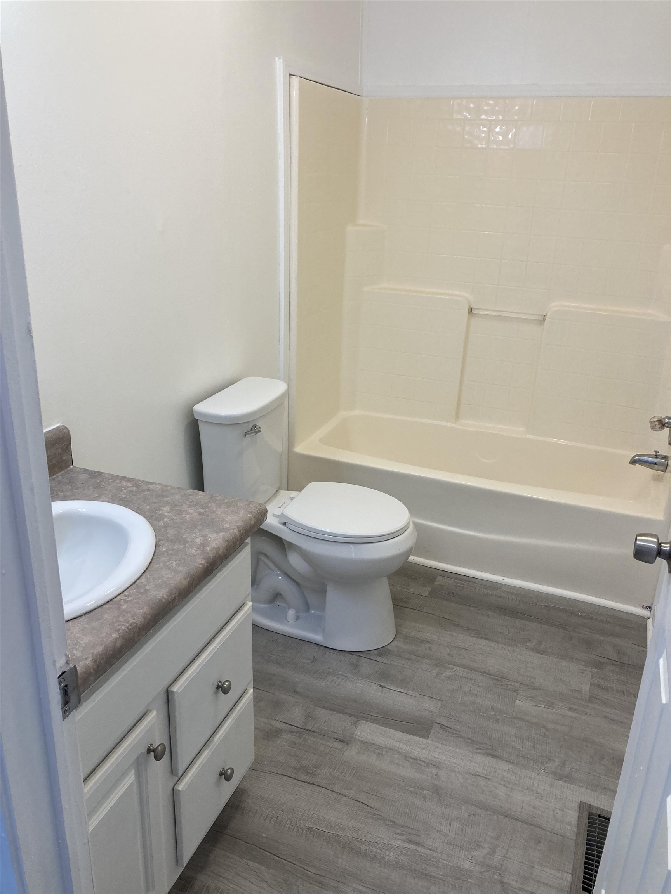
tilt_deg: -21.5
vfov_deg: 63.4
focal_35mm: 28
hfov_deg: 49.7
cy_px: 447
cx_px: 336
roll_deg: -2.5
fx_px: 724
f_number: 1.8
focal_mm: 3.99
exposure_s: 1/120
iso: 64
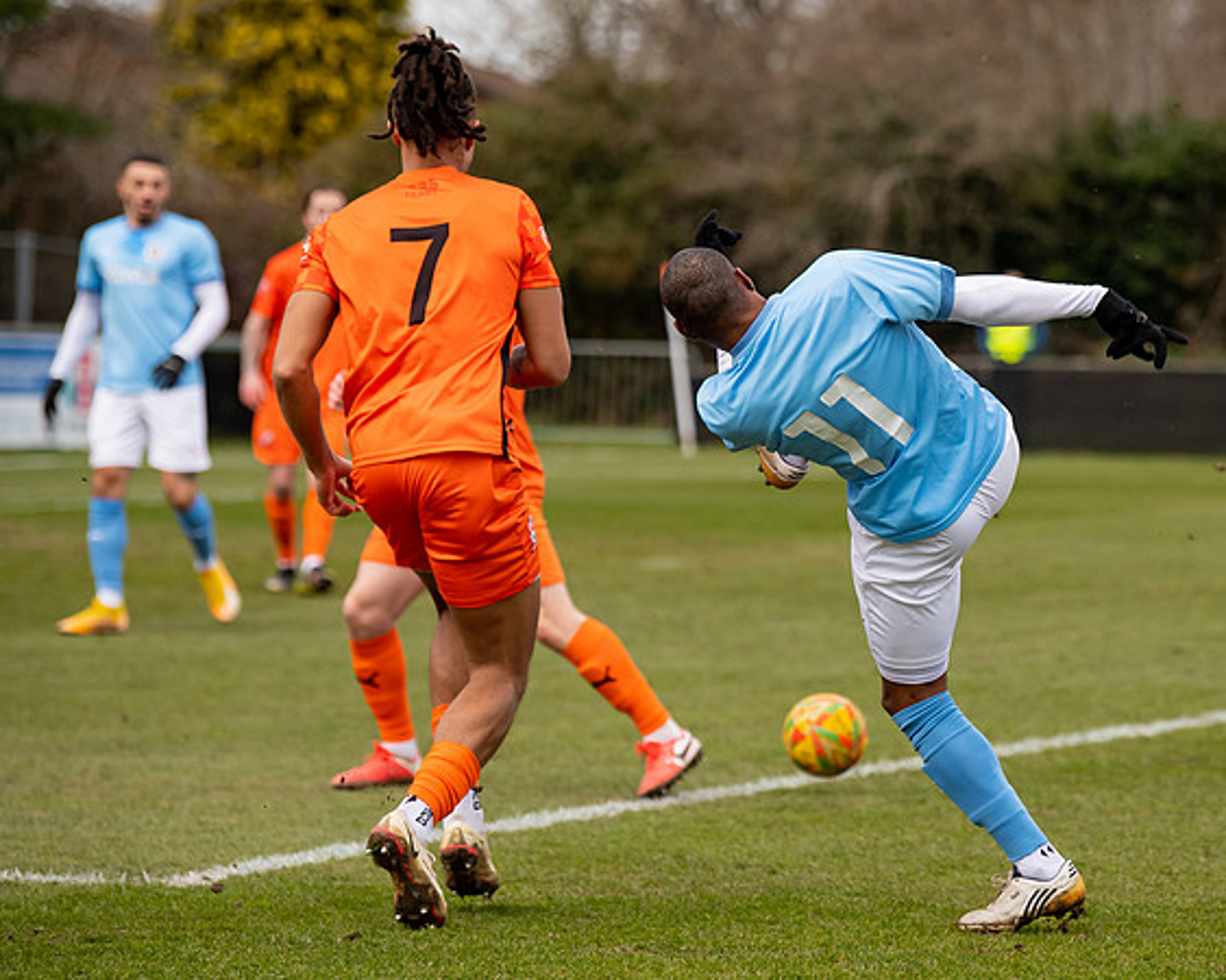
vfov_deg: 7.1
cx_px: 879
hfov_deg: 8.8
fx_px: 7951
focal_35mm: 219
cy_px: 475
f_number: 4
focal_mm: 160
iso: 500
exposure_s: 1/1600
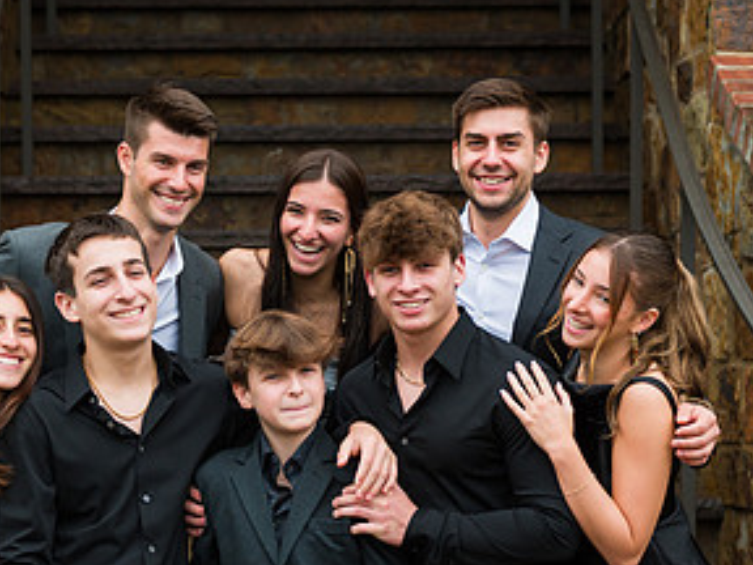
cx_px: 311
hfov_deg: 18.4
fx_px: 2328
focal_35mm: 107
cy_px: 382
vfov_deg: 13.8
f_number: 4
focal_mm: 52
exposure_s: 1/500
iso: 320
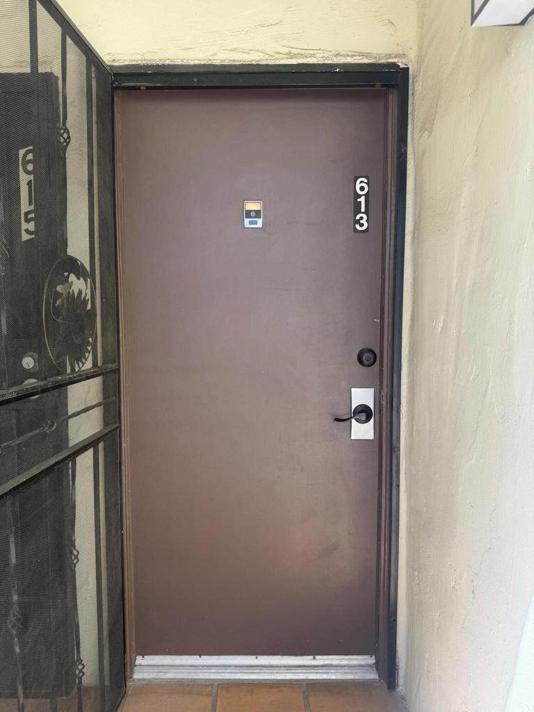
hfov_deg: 56.8
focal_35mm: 24
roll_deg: +0.2
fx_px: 494
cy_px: 356
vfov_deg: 71.6
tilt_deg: -4.1
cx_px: 267
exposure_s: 1/393
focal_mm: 6.76
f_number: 1.78
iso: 80
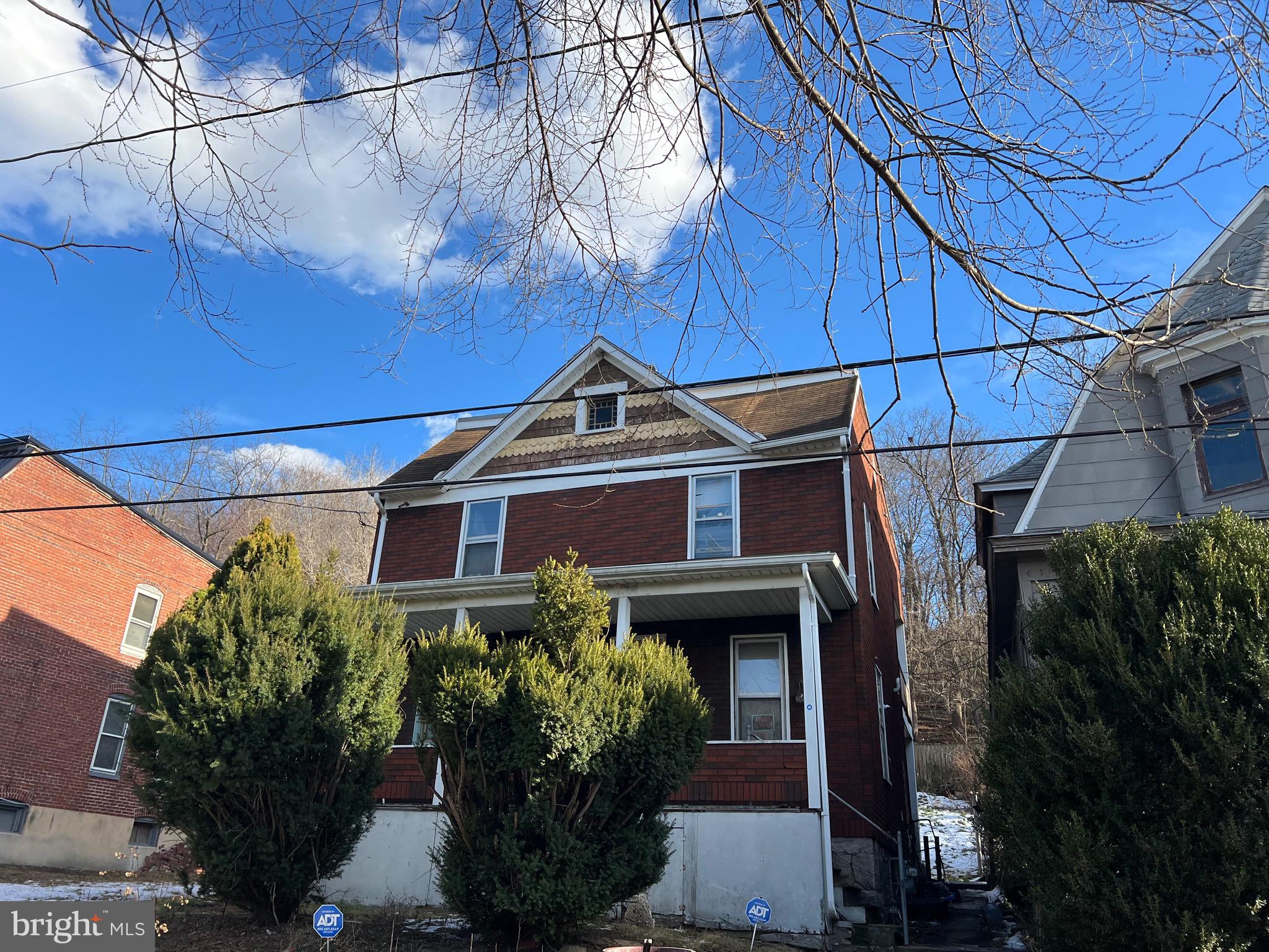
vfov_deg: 53.1
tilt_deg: +24.0
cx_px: 634
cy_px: 476
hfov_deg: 67.3
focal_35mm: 26
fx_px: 953
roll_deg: -2.3
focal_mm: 5.7
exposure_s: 1/1901
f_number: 1.5
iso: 50
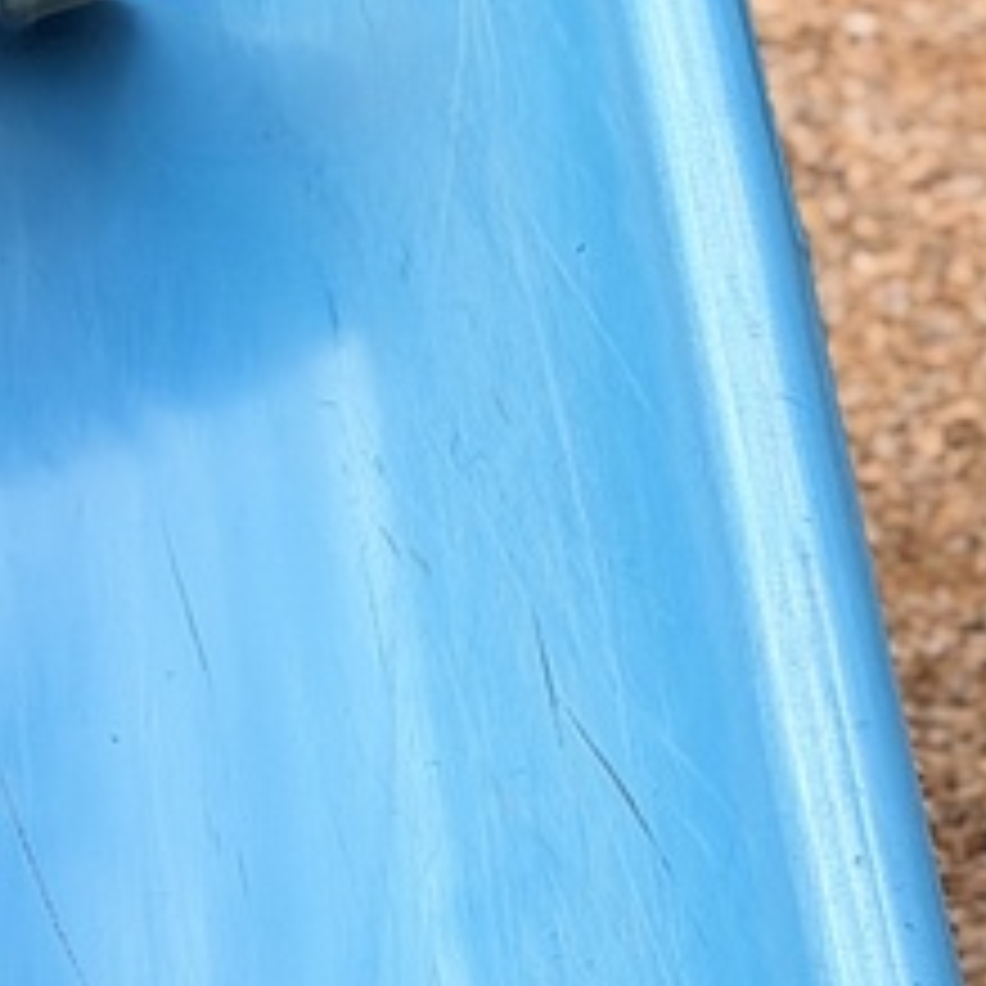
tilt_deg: -5.7
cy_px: -554
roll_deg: -0.3
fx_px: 6381
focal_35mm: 198
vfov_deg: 8.6
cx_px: -288
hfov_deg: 8.7
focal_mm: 6.76
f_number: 1.78
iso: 64
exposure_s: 1/1027
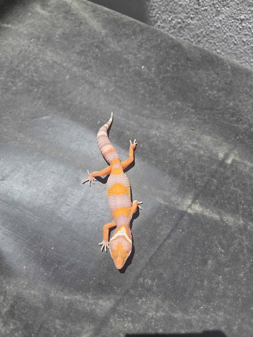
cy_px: 168
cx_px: 126
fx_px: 224
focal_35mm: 23
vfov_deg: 73.9
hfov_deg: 58.9
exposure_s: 1/2921
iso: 40
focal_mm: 5.4
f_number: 1.8
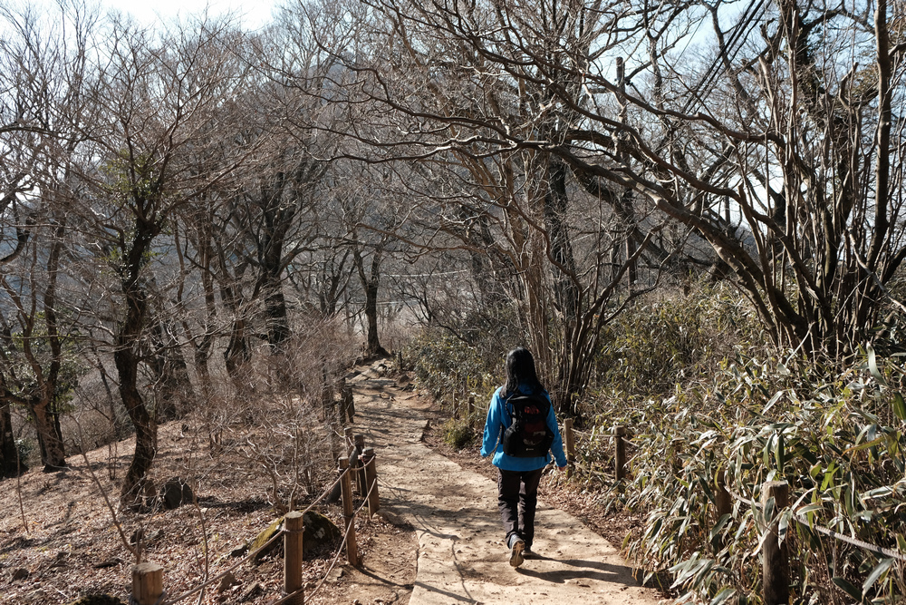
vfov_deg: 37.9
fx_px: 881
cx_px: 453
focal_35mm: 35
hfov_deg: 54.4
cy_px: 302
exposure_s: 1/420
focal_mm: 23
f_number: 4.5
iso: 200
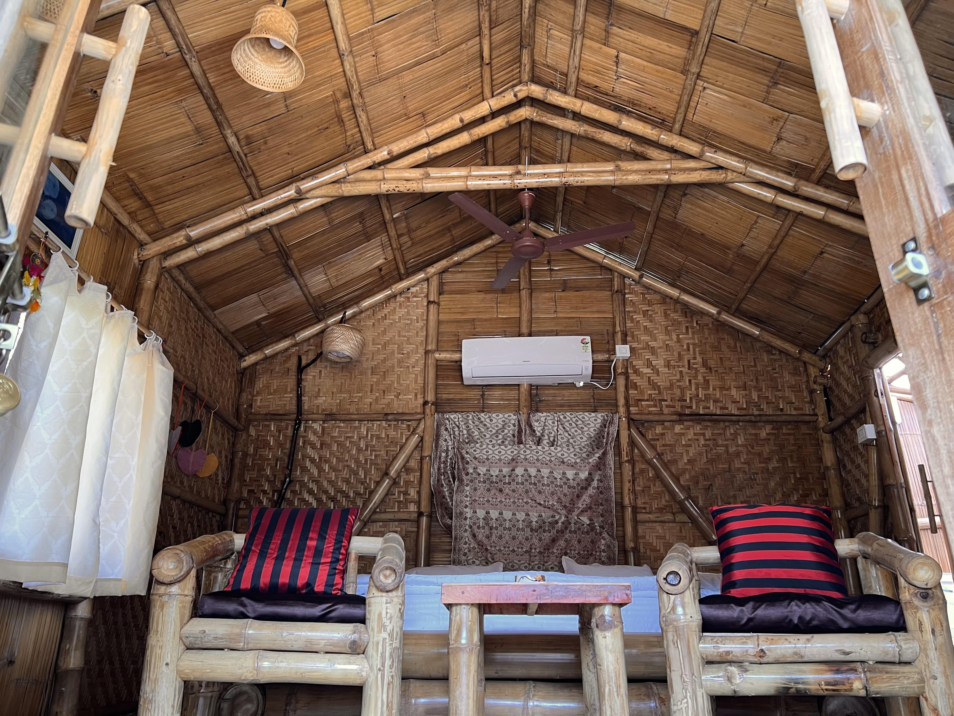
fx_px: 717
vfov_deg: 53.1
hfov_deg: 67.3
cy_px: 358
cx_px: 477
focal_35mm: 26
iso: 125
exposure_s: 1/76
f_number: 1.5
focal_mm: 5.7
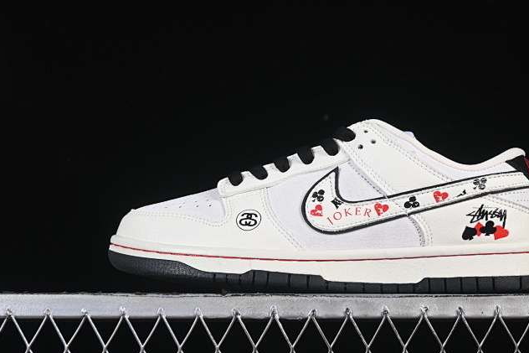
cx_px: 333
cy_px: 156
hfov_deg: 21.4
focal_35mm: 95
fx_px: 1396
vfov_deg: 14.4
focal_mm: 50
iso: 160
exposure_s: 1/80
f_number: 8
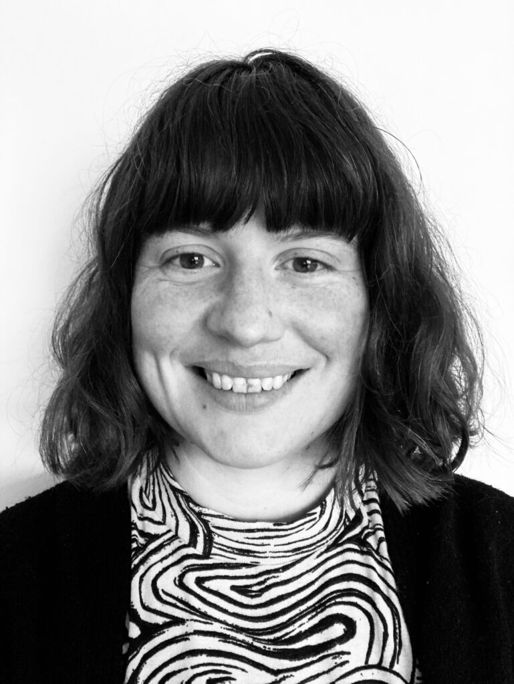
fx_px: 633
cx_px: 257
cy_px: 342
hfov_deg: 44.2
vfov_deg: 56.8
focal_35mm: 32
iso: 640
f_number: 2.2
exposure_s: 1/28
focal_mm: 2.87
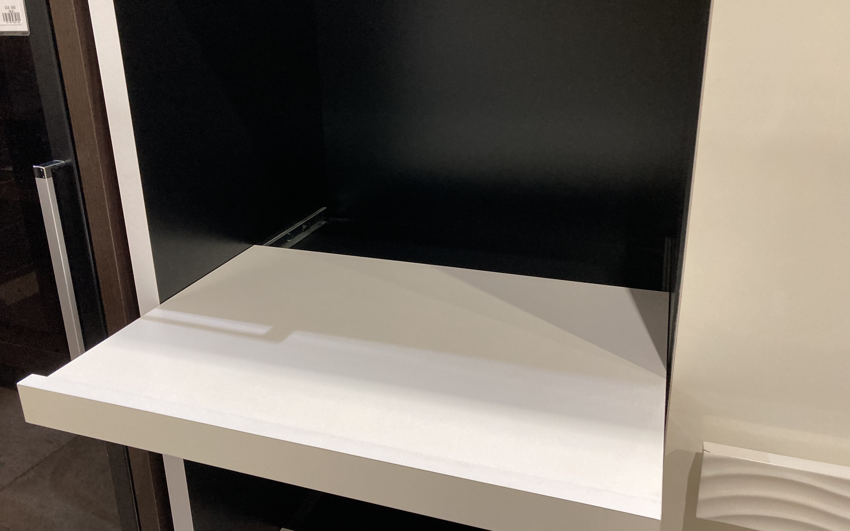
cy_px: 216
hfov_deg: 62.9
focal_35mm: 30
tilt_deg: -19.6
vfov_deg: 41.7
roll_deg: +0.7
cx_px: 423
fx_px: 695
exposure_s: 1/50
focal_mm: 3.99
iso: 200
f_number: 1.8
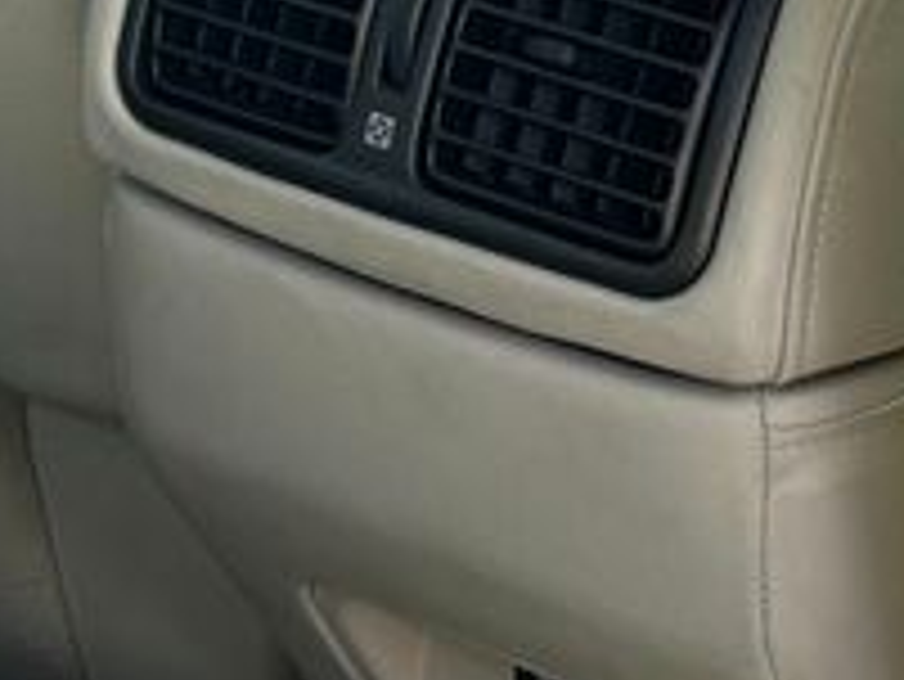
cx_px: 351
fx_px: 3998
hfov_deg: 12.9
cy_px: -293
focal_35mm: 153
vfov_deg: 9.5
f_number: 1.78
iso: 64
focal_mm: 6.76
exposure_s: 1/558
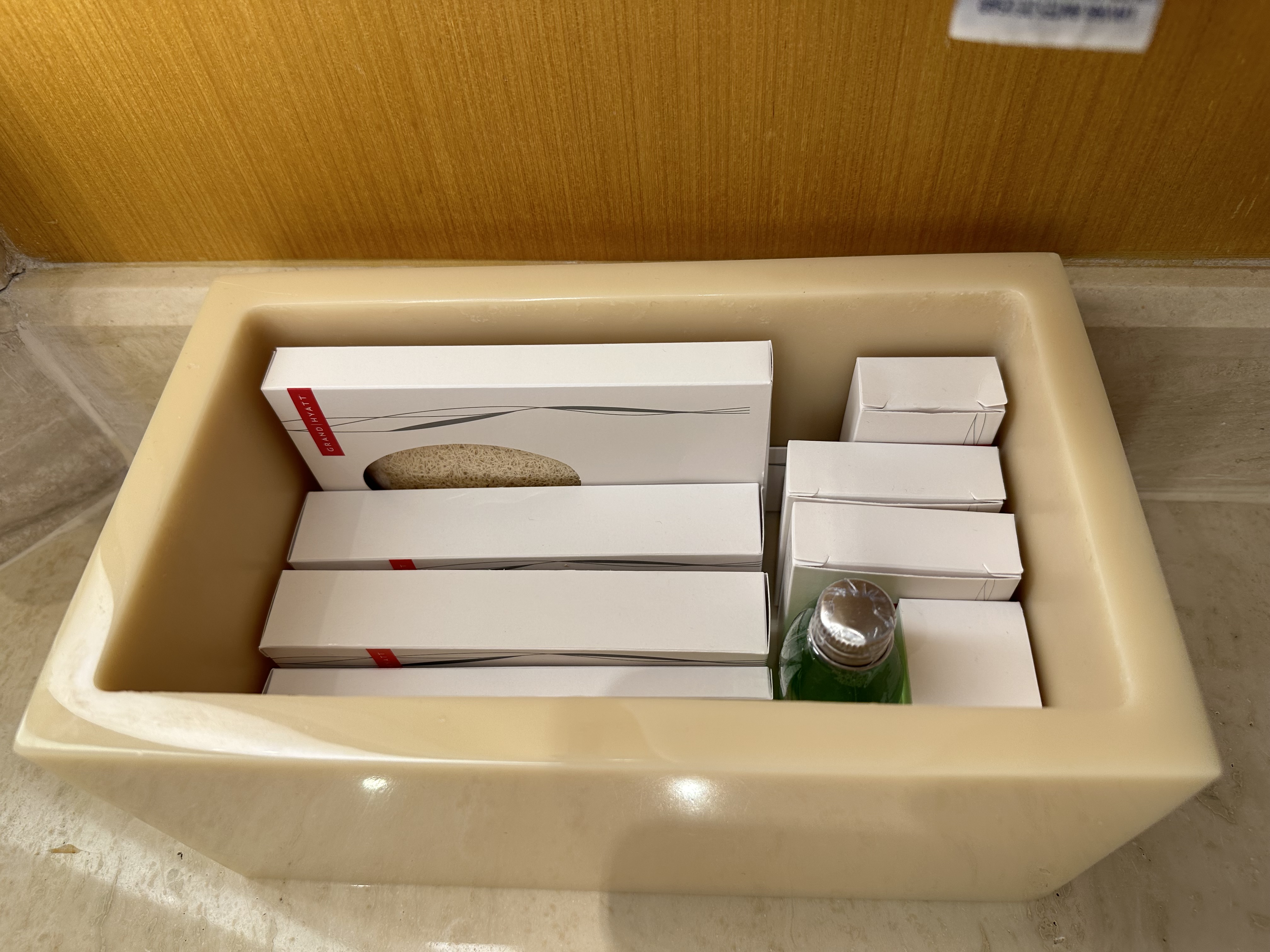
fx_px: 881
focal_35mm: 24
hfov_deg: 71.6
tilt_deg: -55.2
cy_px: 476
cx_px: 635
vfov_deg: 56.8
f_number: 1.78
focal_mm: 6.86
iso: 80
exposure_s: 1/120
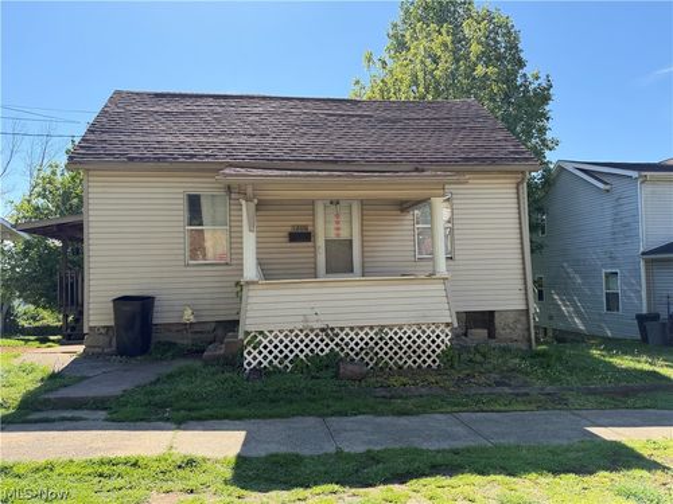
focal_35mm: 24
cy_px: 252
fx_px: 467
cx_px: 336
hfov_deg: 71.6
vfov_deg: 56.8
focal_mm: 6.76
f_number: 1.78
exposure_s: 1/2169
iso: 100
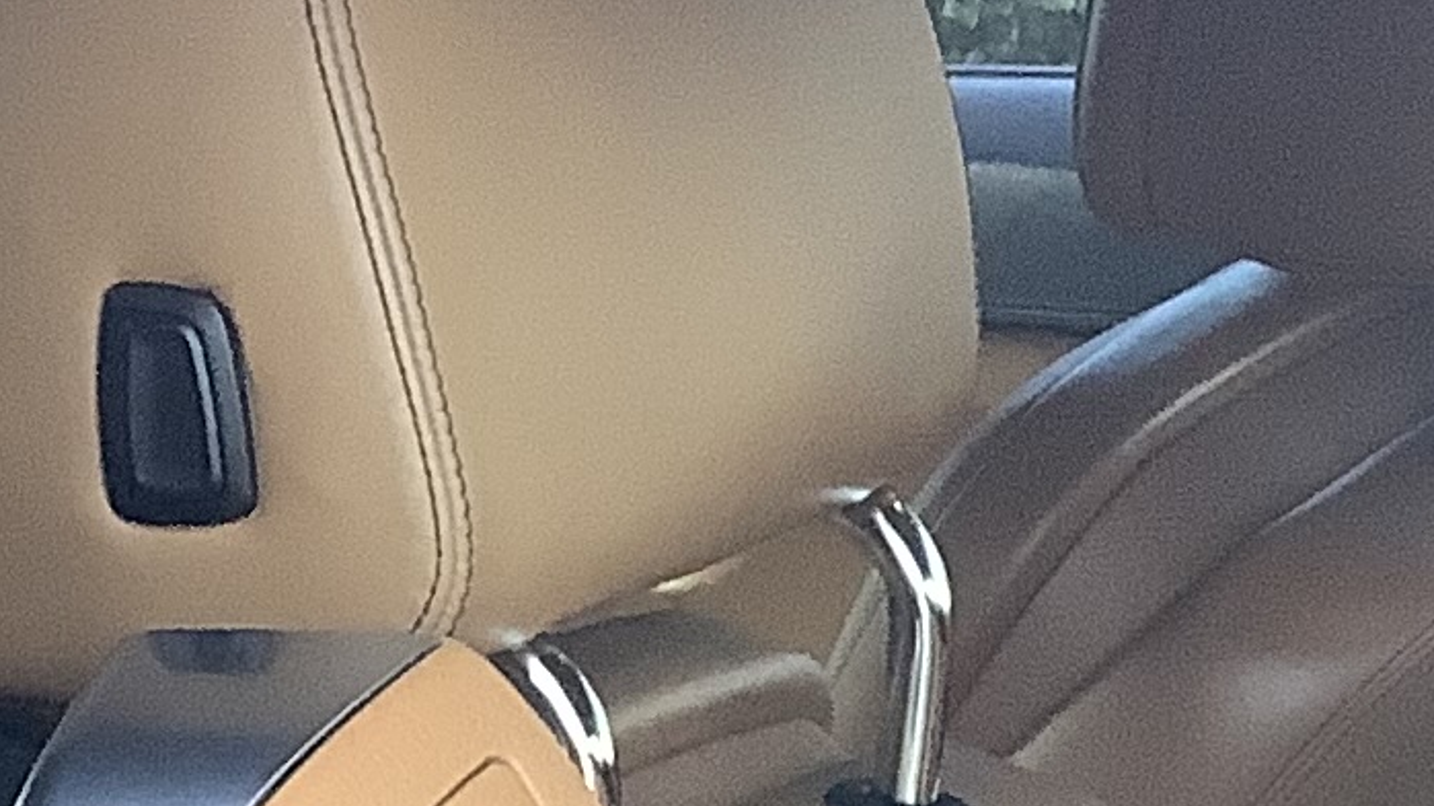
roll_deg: +2.7
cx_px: 1372
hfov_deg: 13.5
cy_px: 1875
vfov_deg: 7.2
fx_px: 6005
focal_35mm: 158
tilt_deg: -23.3
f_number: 2.4
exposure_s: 1/60
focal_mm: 3.3
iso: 125
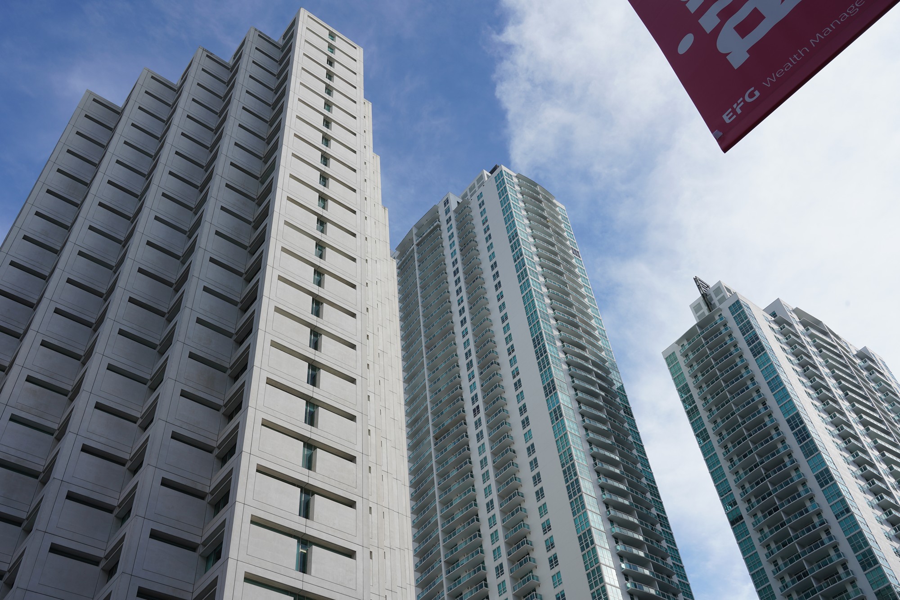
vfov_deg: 38.9
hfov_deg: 55.8
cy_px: 300
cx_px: 450
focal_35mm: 34
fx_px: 850
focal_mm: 34
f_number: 14
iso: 100
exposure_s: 1/100
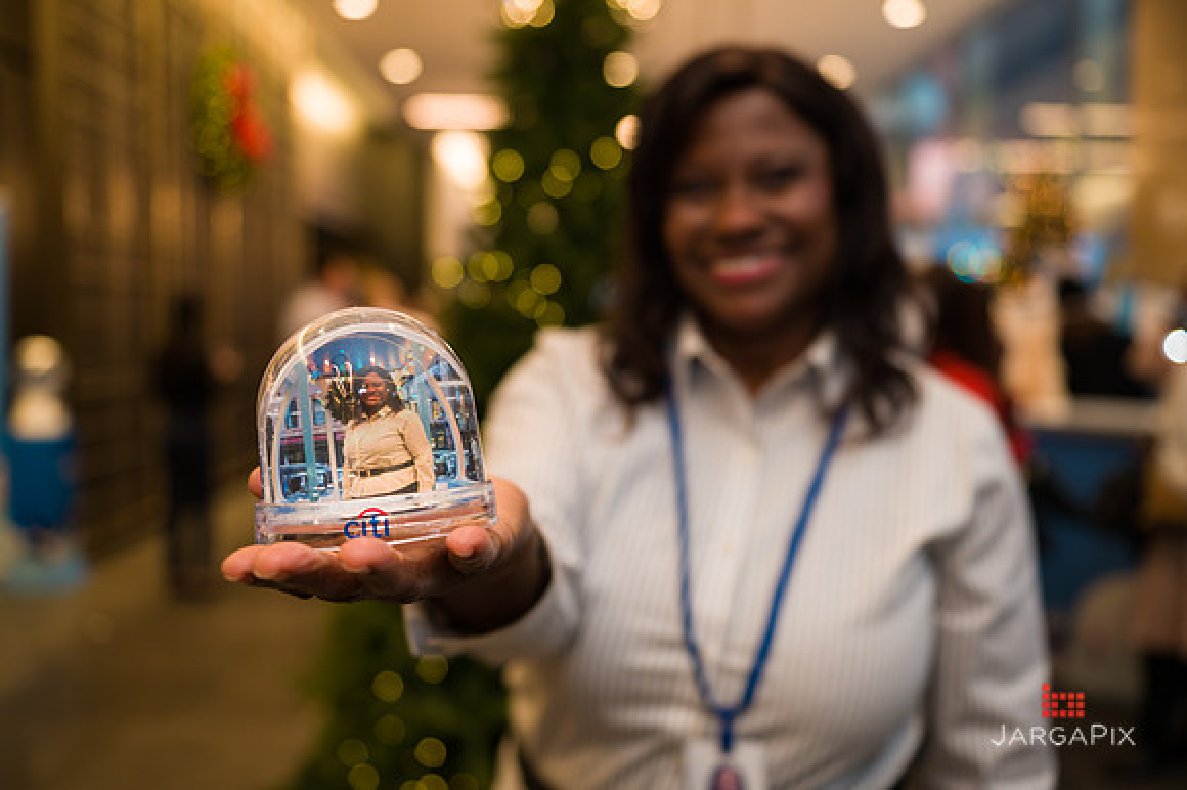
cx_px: 594
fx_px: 1153
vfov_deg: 37.8
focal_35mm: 35
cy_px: 395
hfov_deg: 54.5
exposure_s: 1/125
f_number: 3.2
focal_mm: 35
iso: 400
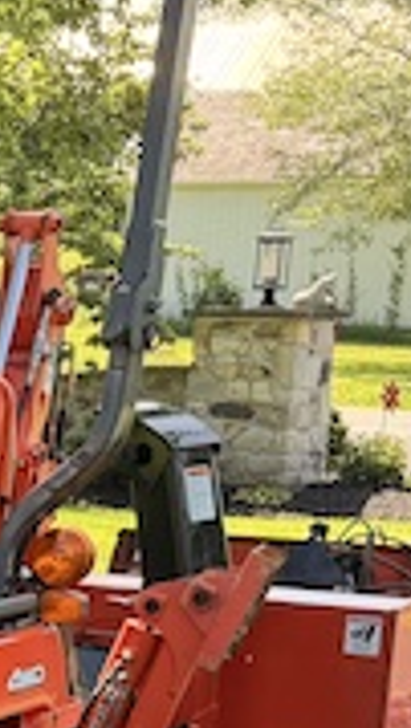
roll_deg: -0.6
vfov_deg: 17.4
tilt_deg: -8.2
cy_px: 883
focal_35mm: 117
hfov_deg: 9.1
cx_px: -651
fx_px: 2261
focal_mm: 6.76
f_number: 1.78
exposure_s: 1/637
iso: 100
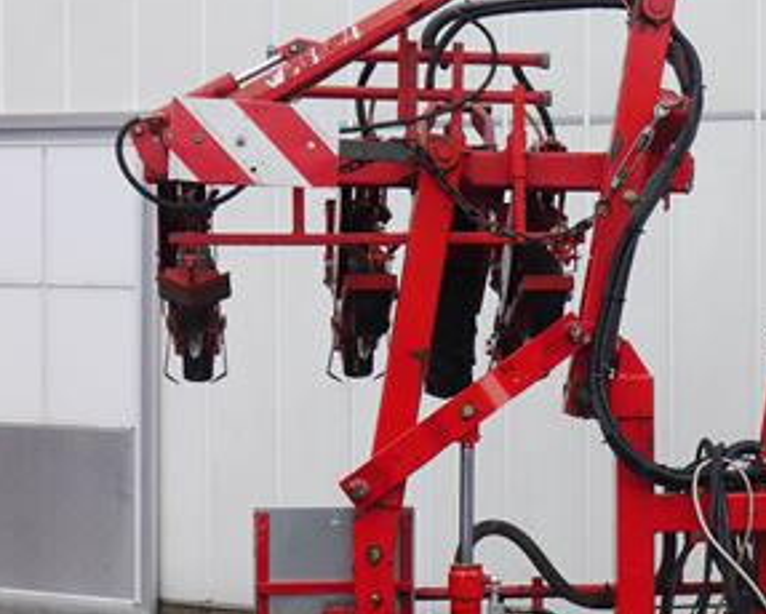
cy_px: 366
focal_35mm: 113
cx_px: 823
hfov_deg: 16.5
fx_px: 2564
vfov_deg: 13.6
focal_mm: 26
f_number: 7.1
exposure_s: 1/200
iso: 160
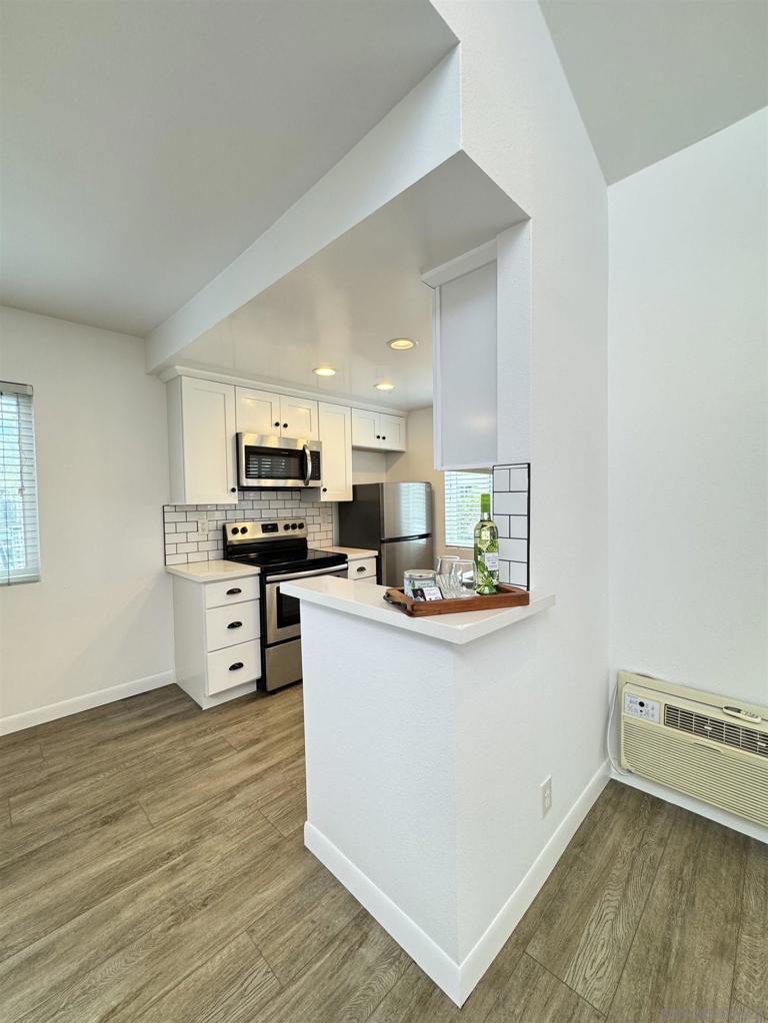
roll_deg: +1.2
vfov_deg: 102.1
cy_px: 512
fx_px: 414
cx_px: 384
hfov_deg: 85.7
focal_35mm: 14
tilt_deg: -1.3
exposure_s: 1/120
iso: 160
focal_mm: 2.22
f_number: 2.2
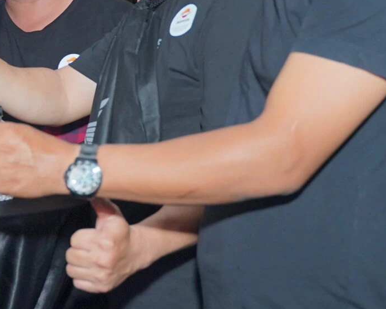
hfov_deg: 18.8
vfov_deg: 15.7
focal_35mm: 97
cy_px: 41
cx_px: -70
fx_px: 1108
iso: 1600
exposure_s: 1/160
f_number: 3.2
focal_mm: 28
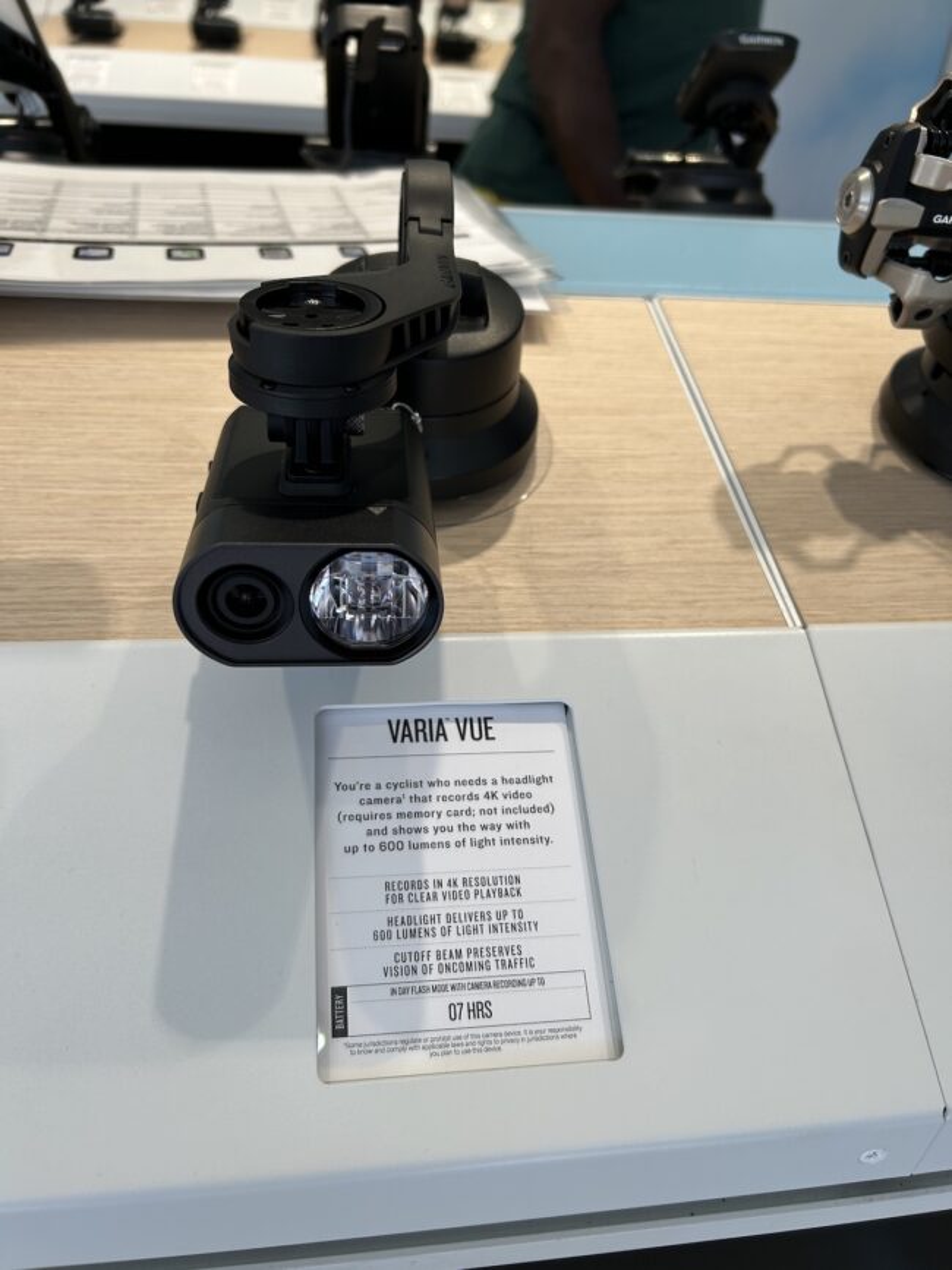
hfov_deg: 53.1
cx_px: 476
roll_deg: -4.7
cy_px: 635
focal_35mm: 26
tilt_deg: -33.6
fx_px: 954
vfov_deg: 67.3
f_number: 1.5
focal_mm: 5.7
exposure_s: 1/528
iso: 50
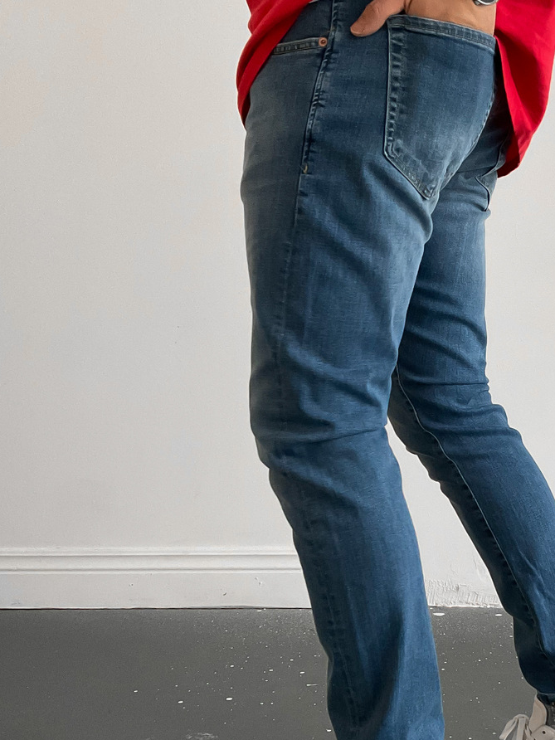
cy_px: 445
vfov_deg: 36.7
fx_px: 1112
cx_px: 452
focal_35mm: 52
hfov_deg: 27.4
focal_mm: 3
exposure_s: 1/60
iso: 200
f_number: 1.8
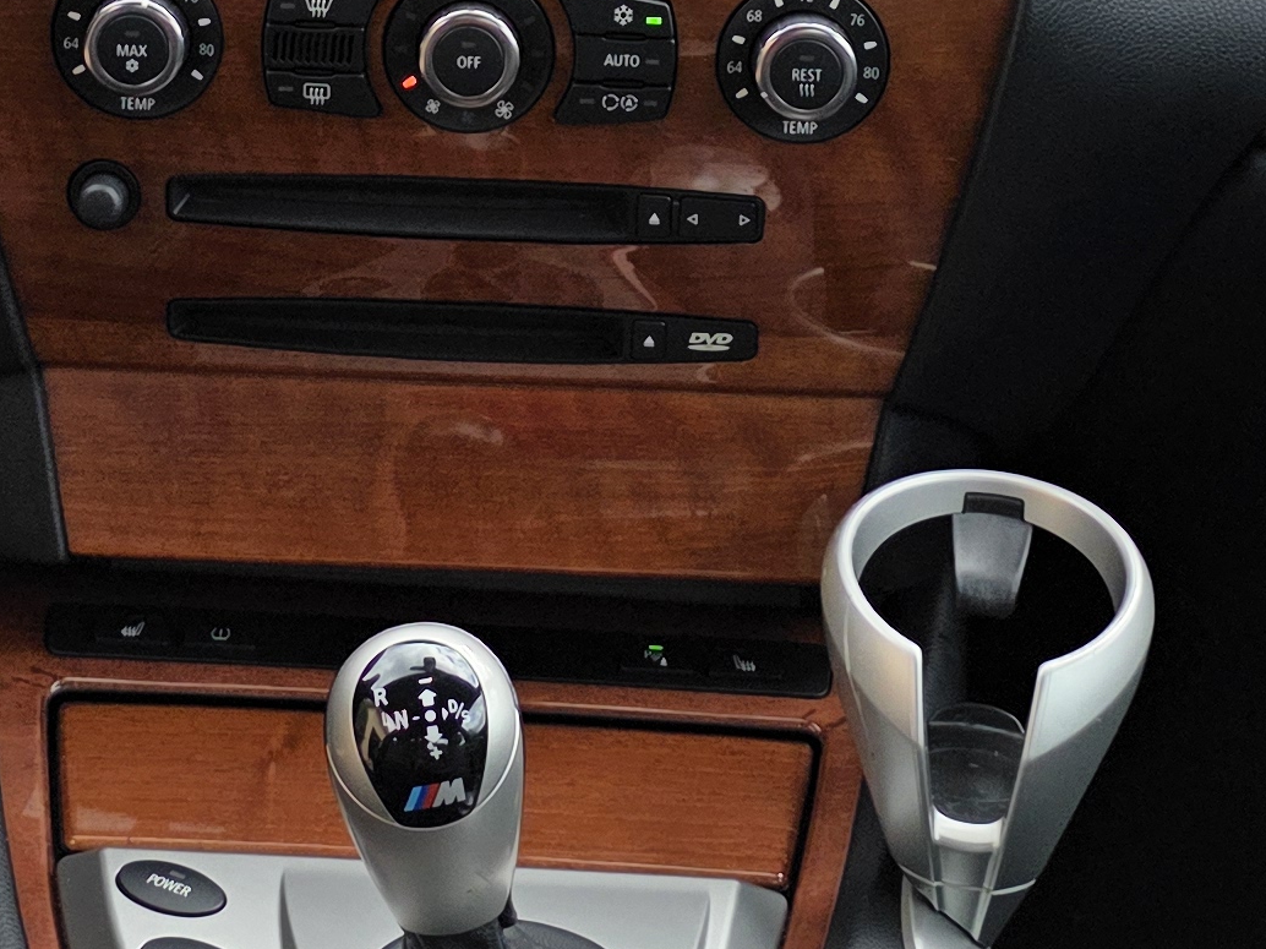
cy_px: -236
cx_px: 449
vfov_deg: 15.9
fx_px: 3254
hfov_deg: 21.9
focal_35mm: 89
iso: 25
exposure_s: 1/359
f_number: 1.7
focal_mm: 6.3
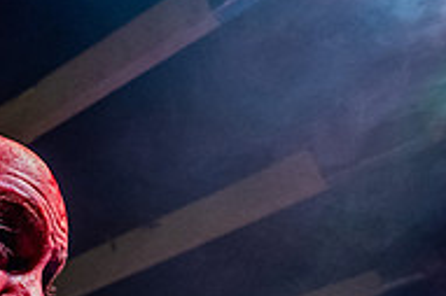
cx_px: -16
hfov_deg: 34.8
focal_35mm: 51
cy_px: 357
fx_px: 631
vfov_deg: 24.0
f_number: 2.8
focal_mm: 14
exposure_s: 1/125
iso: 3200
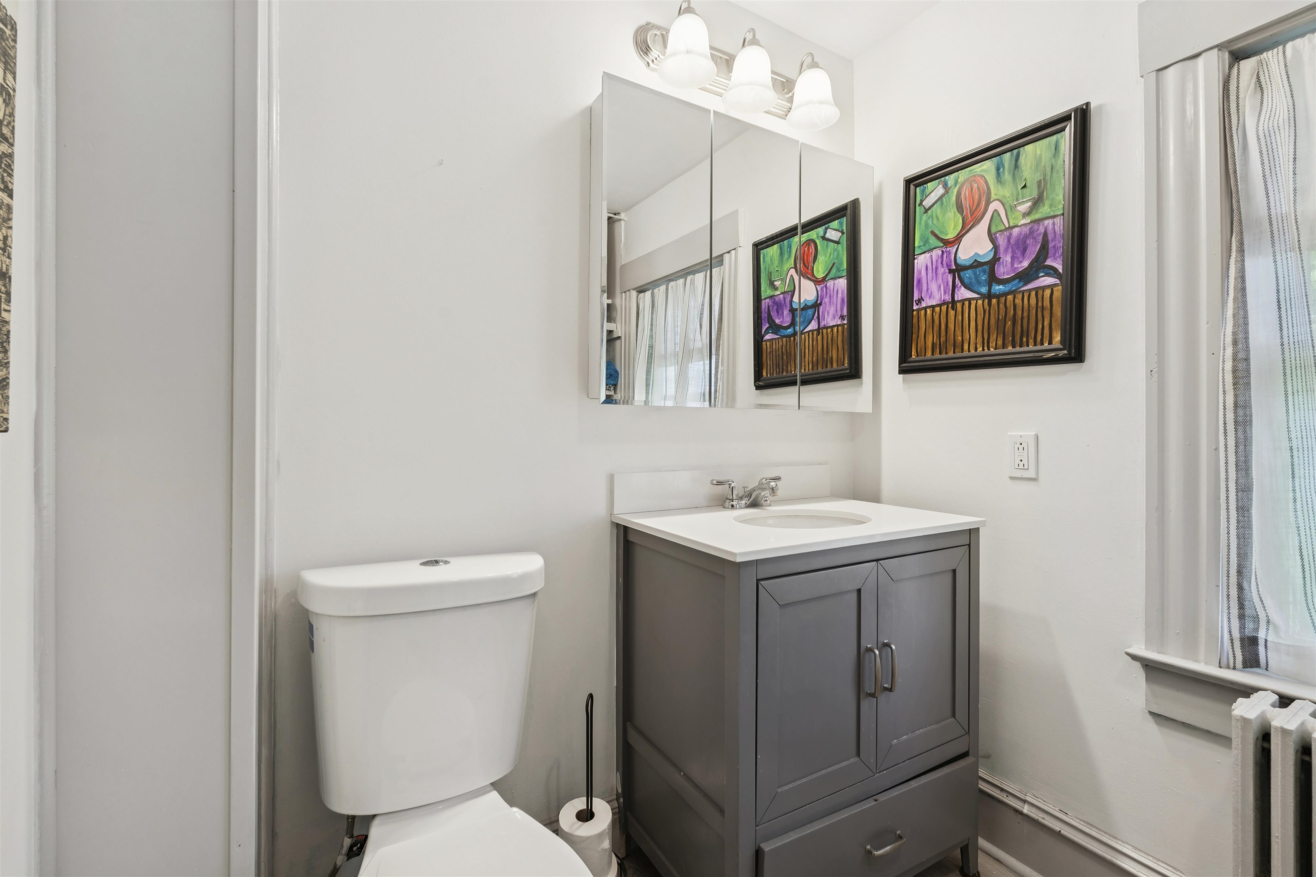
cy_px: 438
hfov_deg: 96.7
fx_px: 585
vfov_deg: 73.7
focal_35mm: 16
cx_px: 658
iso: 100
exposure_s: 1/3.33
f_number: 8
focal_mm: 16
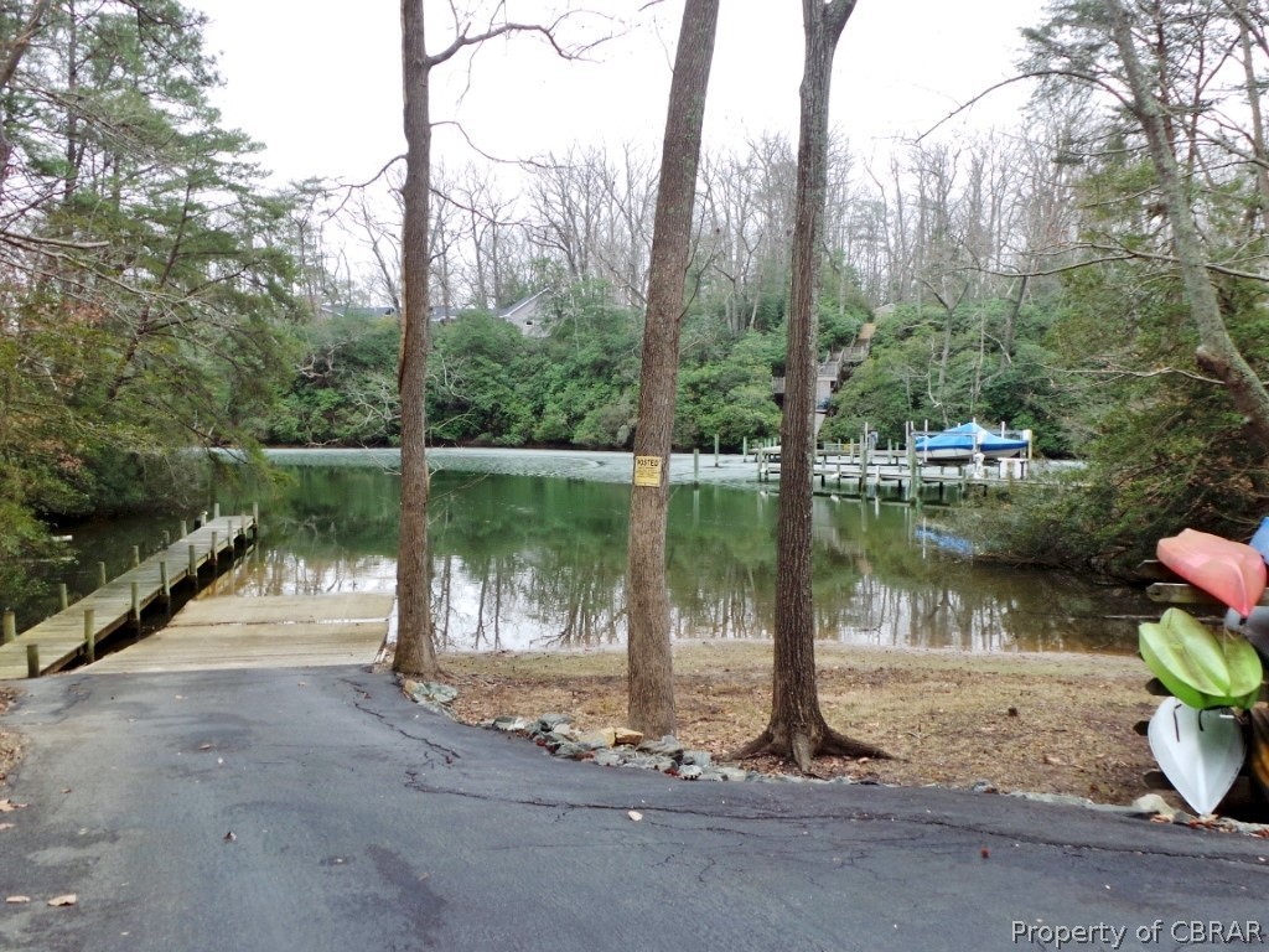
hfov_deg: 54.0
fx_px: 1246
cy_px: 476
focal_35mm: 34
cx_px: 634
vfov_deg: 41.8
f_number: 3.8
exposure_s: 1/80
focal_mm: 6.2
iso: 100
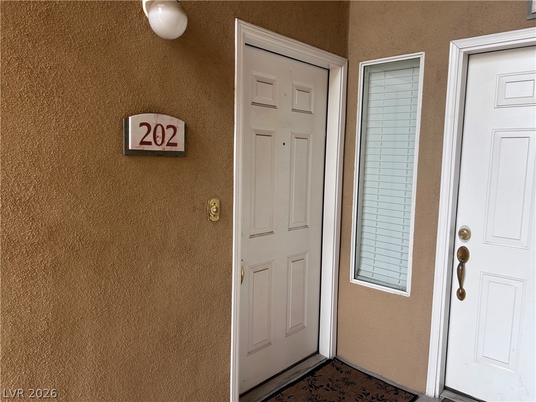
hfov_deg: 67.3
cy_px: 201
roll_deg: -1.9
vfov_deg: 53.1
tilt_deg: -6.5
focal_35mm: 26
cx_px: 268
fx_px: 403
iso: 40
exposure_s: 1/121
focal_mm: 5.7
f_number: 1.5
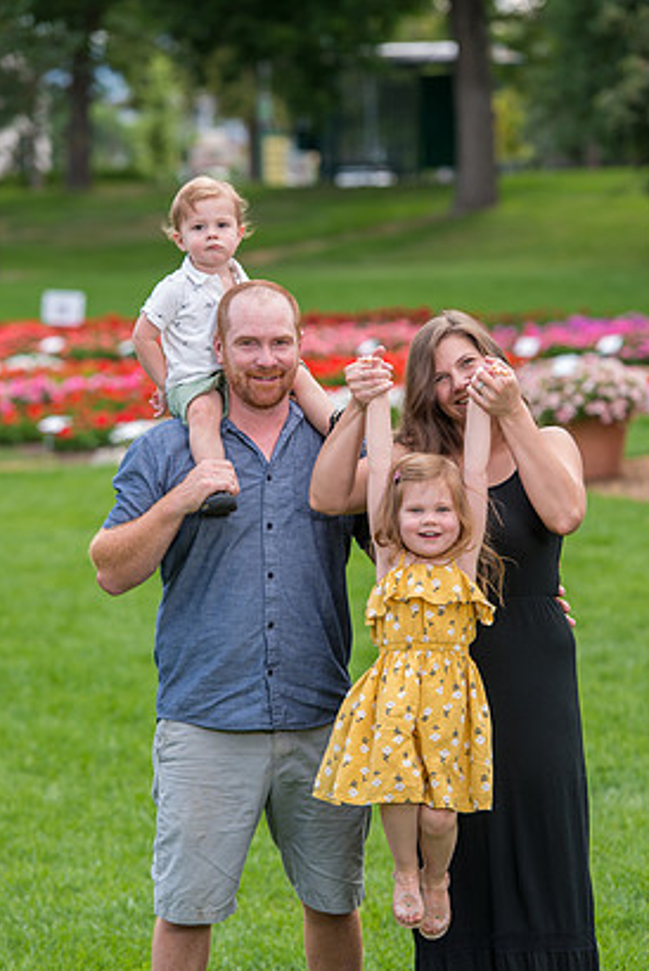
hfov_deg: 9.3
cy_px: 514
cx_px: 353
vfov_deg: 13.9
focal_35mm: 148
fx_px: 3995
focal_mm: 135
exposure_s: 1/250
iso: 200
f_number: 4.5
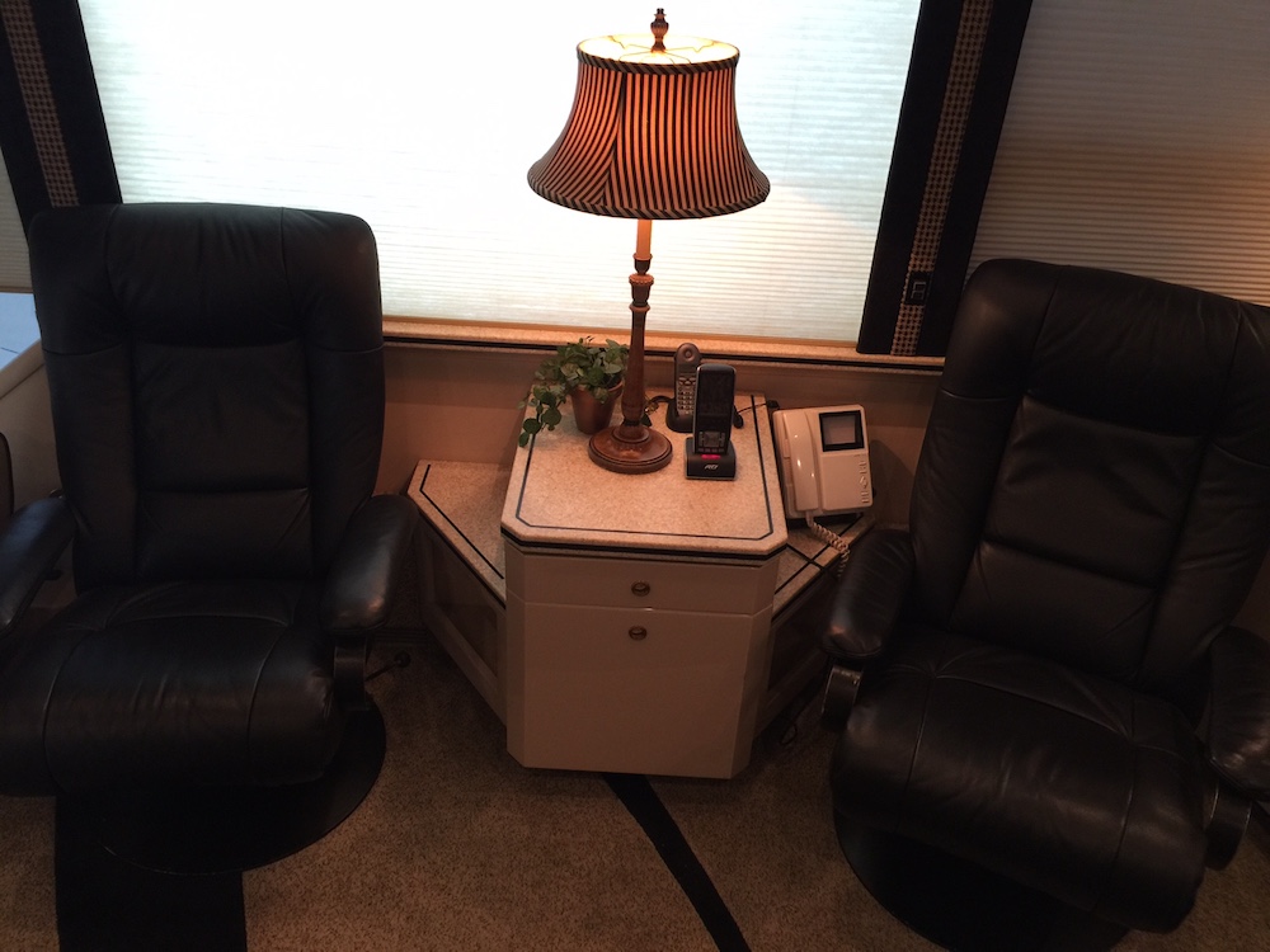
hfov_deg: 61.7
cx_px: 635
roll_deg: -4.2
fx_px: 1064
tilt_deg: -28.2
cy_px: 476
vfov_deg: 48.2
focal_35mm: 29
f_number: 2.2
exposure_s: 1/15
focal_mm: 4.15
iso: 50
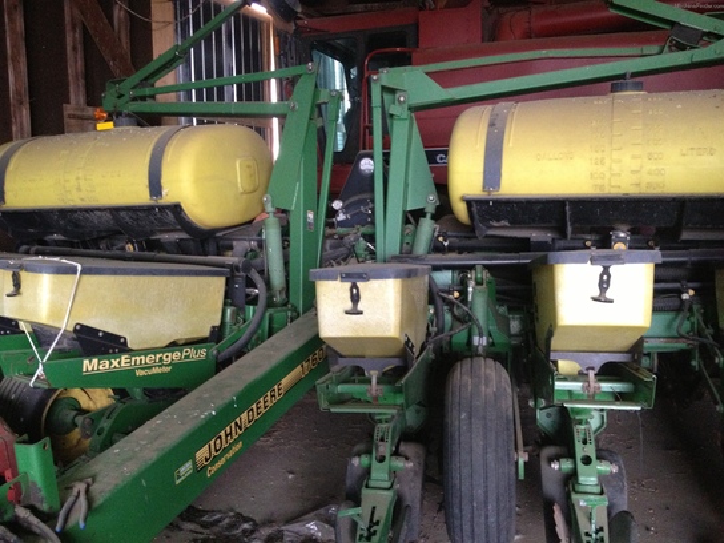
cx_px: 362
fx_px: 732
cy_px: 272
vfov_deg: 40.7
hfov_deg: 52.6
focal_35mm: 35
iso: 400
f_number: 2.4
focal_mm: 4.28
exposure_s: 1/20
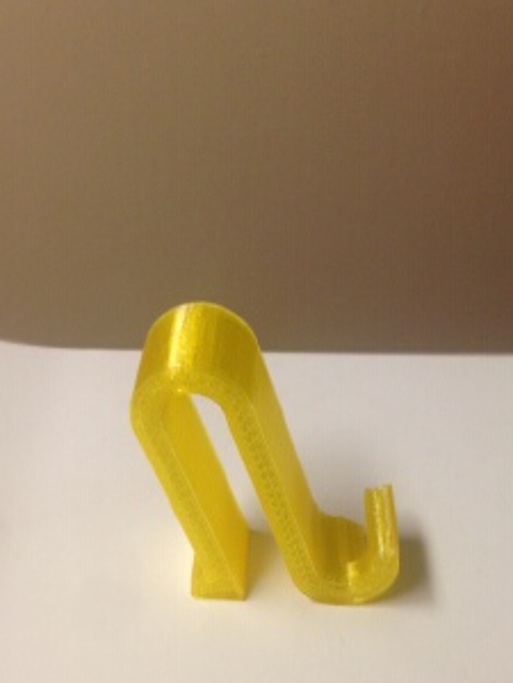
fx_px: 869
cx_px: 255
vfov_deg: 42.6
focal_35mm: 44
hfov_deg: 32.9
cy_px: 433
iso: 100
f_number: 2.4
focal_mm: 4.12
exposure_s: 1/20
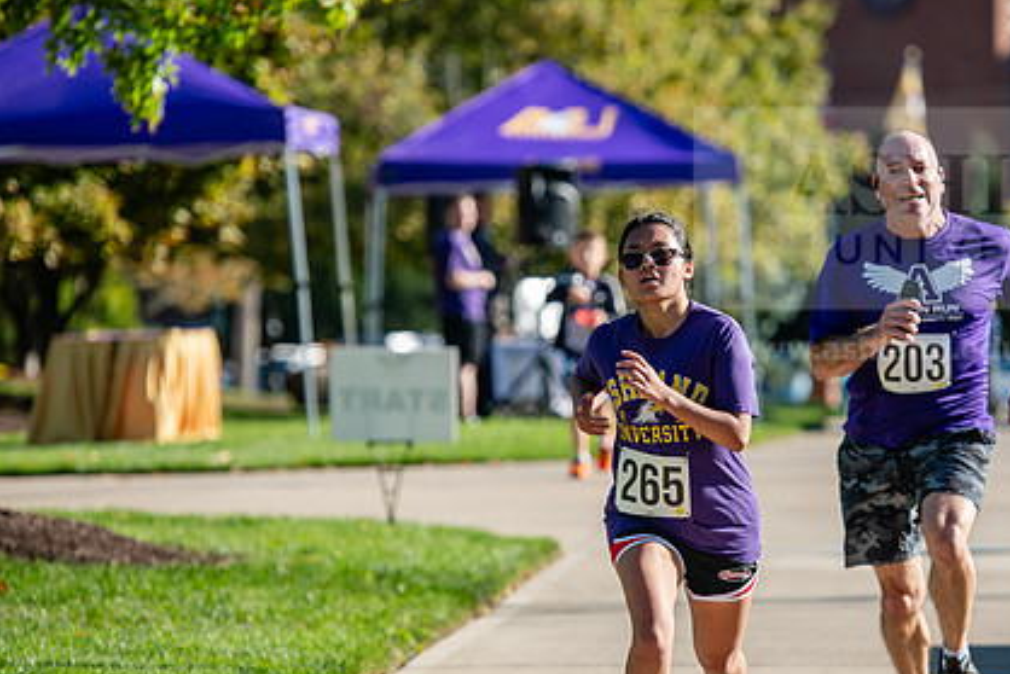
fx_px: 6819
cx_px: 621
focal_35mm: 243
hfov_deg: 8.5
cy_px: 400
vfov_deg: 5.7
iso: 160
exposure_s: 1/1000
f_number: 3.5
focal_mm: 175
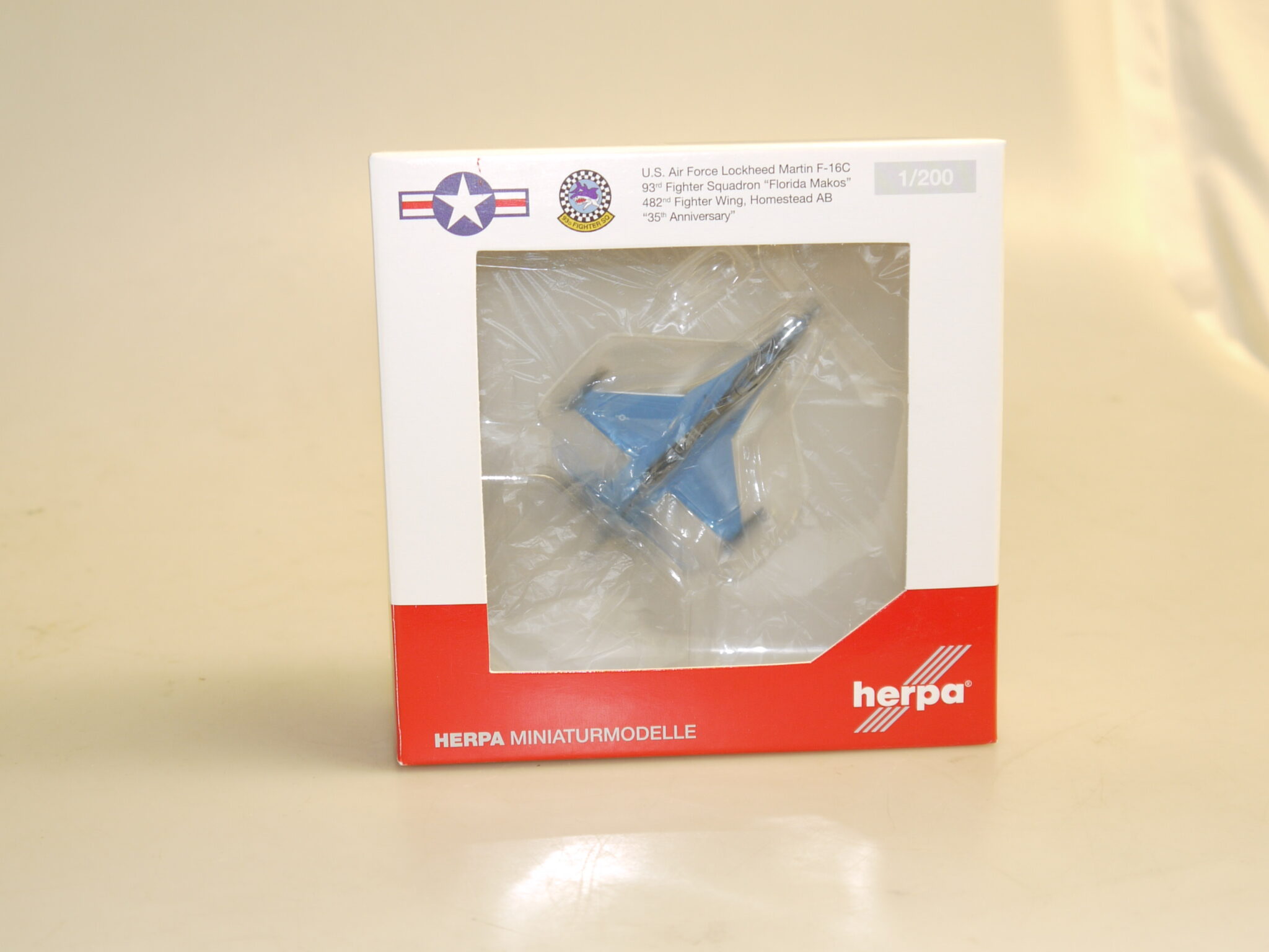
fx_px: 1870
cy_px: 476
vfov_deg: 28.6
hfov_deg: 37.5
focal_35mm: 51
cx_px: 634
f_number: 4
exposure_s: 1/20
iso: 100
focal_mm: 18
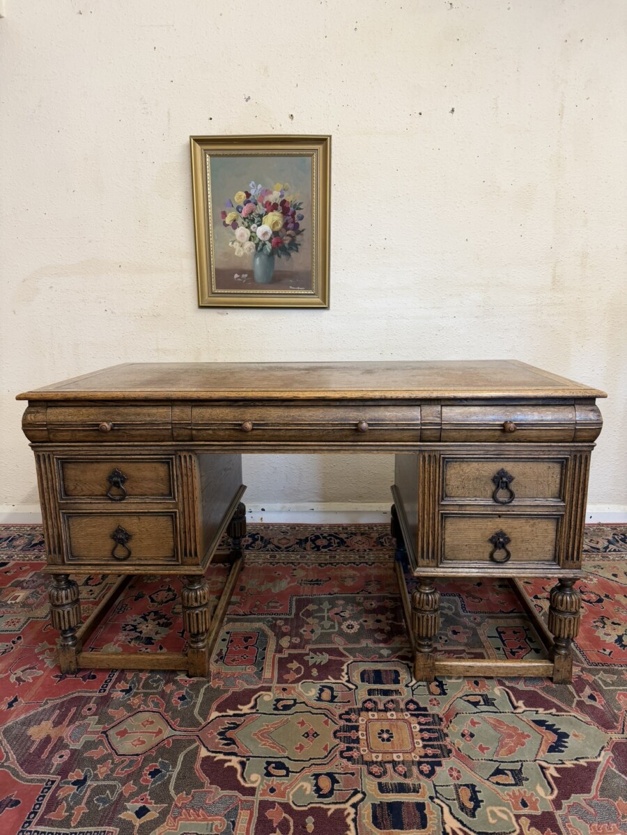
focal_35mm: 24
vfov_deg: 71.6
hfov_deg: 56.8
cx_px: 314
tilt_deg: -11.3
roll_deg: +0.9
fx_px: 580
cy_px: 418
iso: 125
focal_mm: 6.76
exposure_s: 1/50
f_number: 1.78
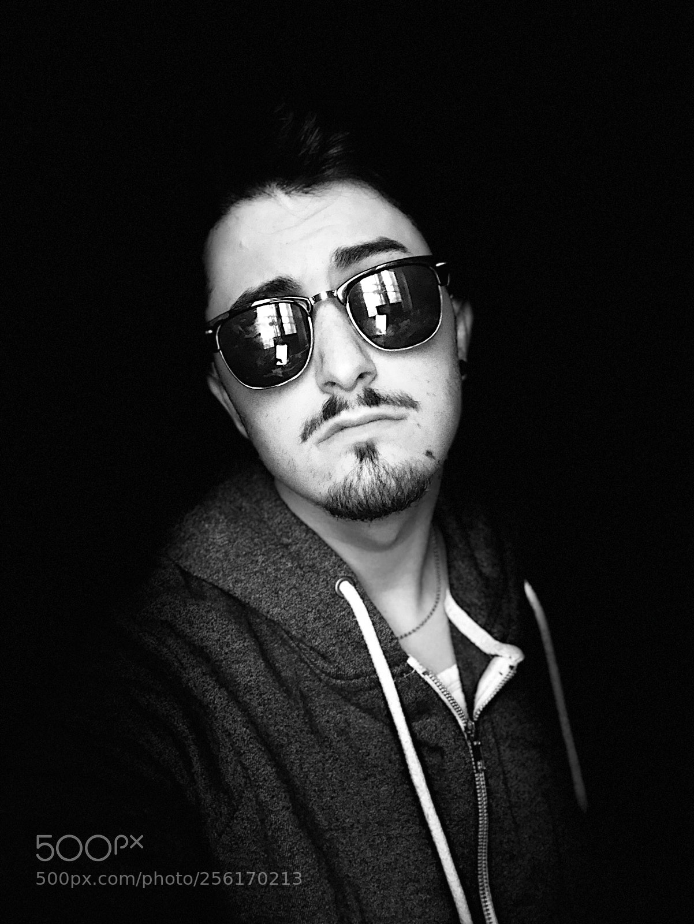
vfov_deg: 56.8
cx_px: 347
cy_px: 462
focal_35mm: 32
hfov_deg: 44.2
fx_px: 854
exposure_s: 1/17
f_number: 2.2
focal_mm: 2.87
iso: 250
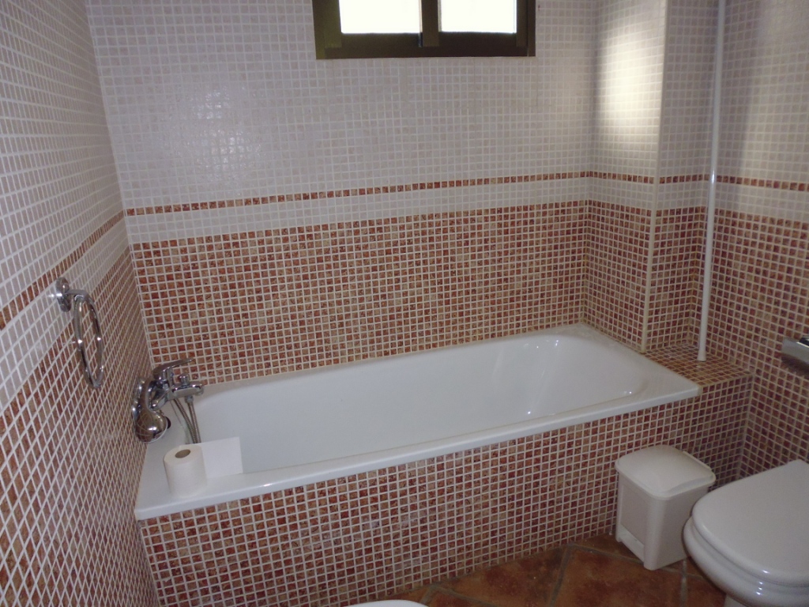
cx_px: 404
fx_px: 561
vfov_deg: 56.8
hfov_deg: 71.6
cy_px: 304
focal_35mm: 24
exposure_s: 1/125
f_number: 2.8
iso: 200
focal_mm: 4.3
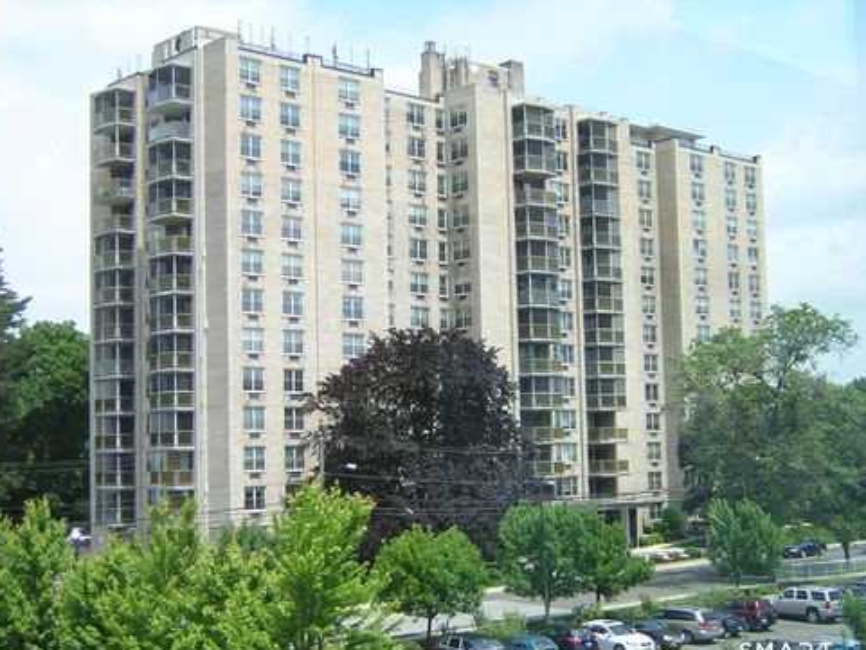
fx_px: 1326
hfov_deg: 36.2
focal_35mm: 53
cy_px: 334
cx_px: 428
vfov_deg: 27.5
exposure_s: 1/328
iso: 100
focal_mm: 6.6
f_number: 3.1
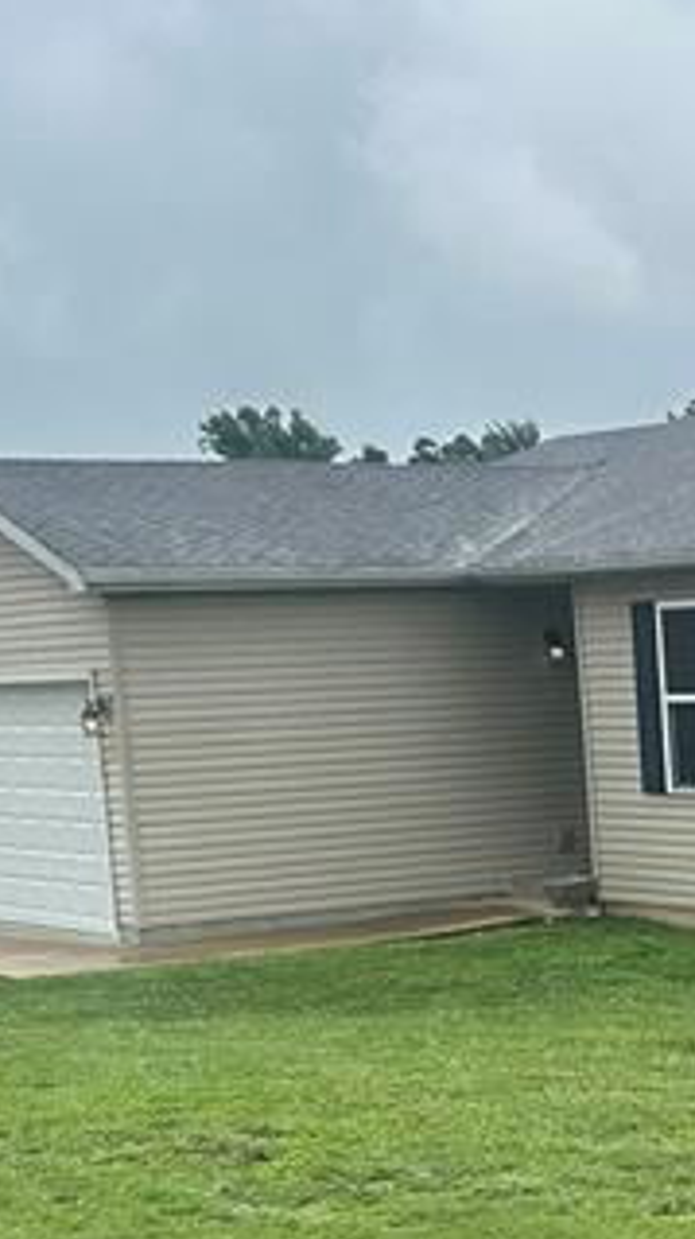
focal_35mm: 91
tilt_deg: -9.0
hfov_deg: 12.7
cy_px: 1041
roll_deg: +2.7
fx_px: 2987
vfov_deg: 23.0
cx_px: 1009
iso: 50
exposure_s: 1/4831
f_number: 1.5
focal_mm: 5.7
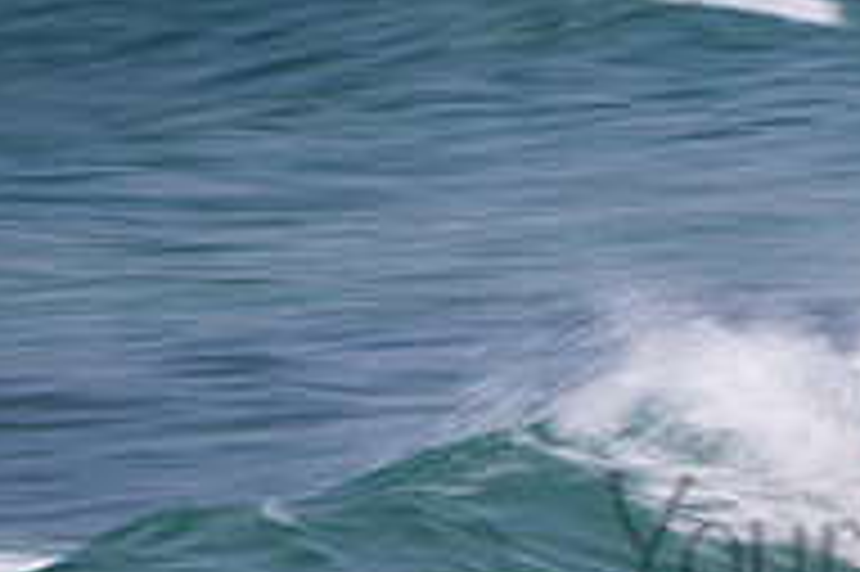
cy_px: 502
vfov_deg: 0.9
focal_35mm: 1522
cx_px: 1072
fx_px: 36327
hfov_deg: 1.4
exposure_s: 1/25
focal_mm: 500
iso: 64
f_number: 20
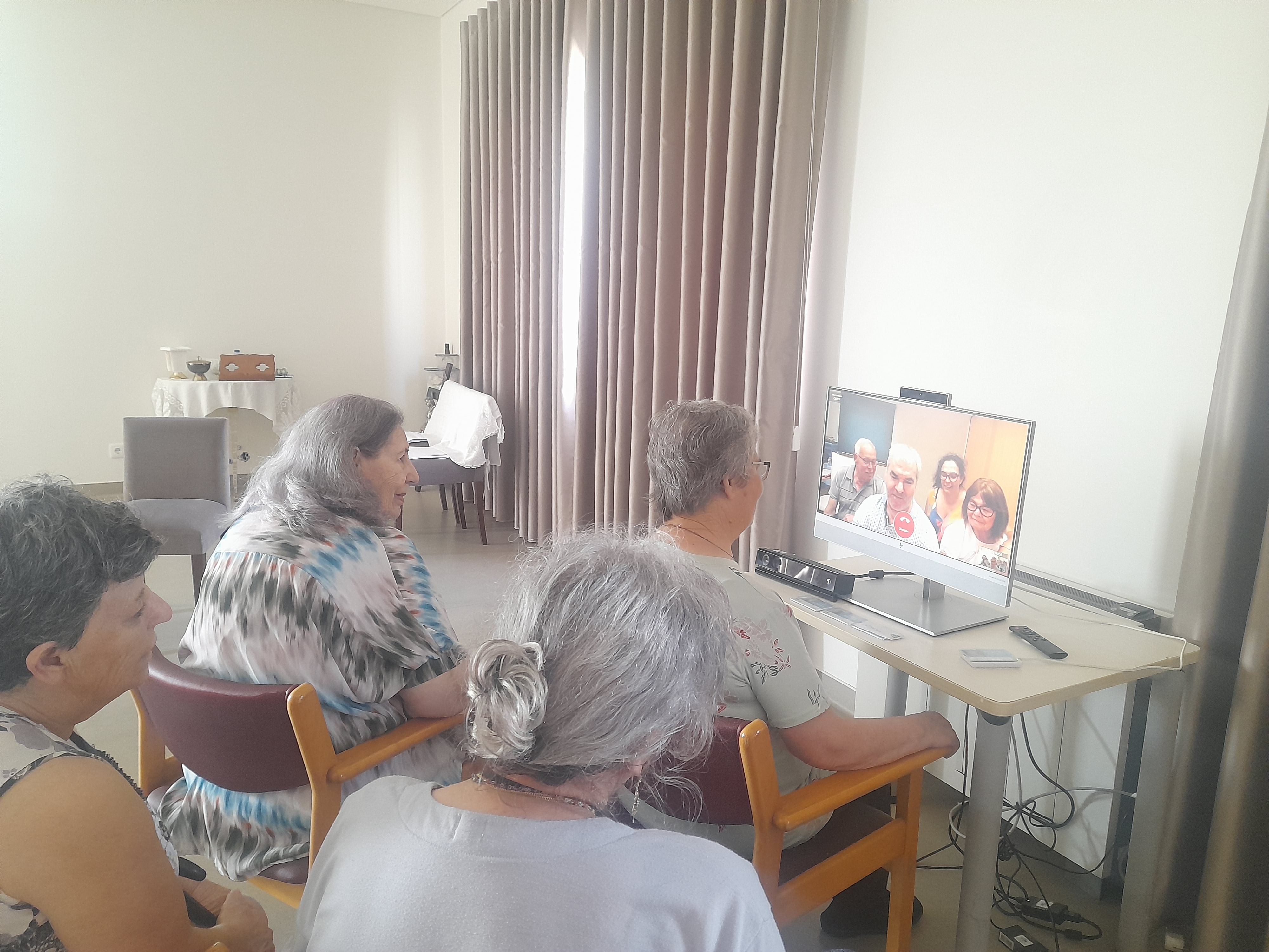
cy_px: 476
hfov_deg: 69.4
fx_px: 916
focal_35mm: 25
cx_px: 634
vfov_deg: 54.9
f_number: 2
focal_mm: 4.6
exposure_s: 1/33
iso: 400
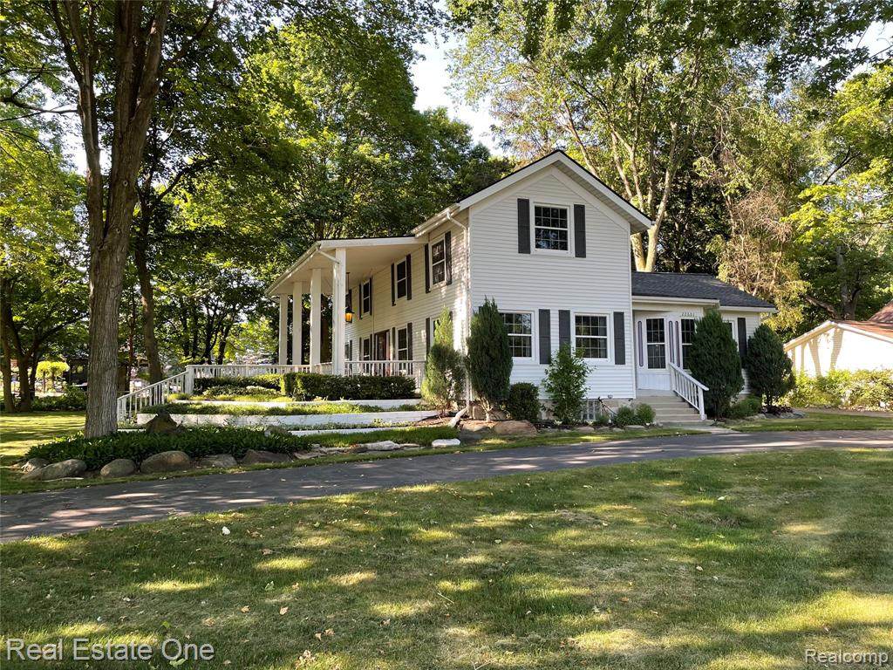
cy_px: 335
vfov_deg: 53.1
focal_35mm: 26
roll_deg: +0.8
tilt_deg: +4.5
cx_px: 446
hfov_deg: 67.3
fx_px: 671
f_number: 1.6
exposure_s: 1/145
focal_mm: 4.2
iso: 32
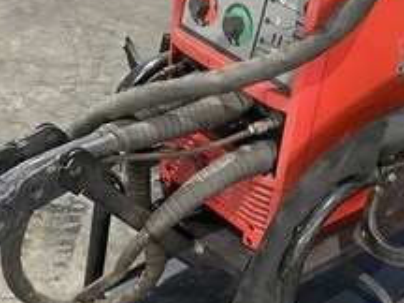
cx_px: 195
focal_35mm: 77
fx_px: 899
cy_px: 241
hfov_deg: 25.3
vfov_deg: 19.0
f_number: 1.8
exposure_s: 1/50
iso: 500
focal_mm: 4.25
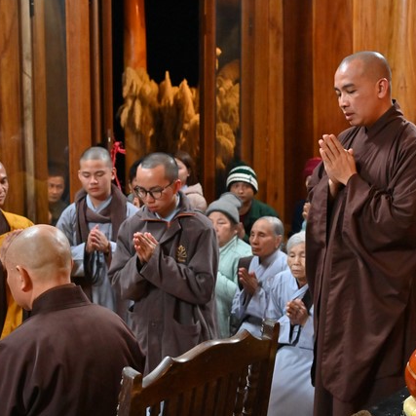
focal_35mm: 62
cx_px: 225
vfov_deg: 27.7
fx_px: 843
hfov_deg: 27.7
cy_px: 208
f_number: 5
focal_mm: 48
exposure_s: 1/125
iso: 6400
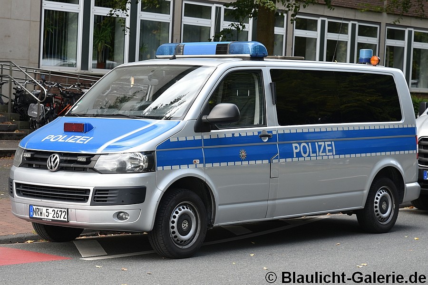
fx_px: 1010
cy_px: 142
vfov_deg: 16.1
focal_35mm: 85
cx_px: 214
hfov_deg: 23.9
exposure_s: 1/200
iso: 400
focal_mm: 85
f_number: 7.1
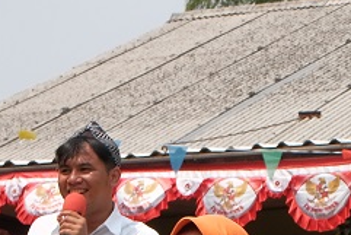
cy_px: 406
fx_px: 2429
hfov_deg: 8.0
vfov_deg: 5.5
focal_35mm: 249
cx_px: 654
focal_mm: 33
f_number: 5.6
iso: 250
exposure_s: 1/500
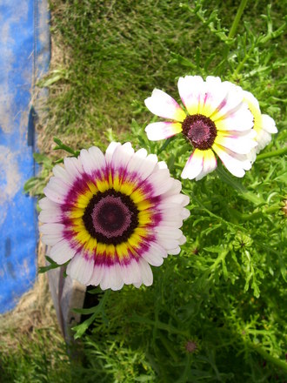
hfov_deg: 41.8
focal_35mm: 34
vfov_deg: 54.0
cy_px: 192
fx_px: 376
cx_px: 144
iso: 80
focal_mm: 5.6
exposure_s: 1/250
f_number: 4.8
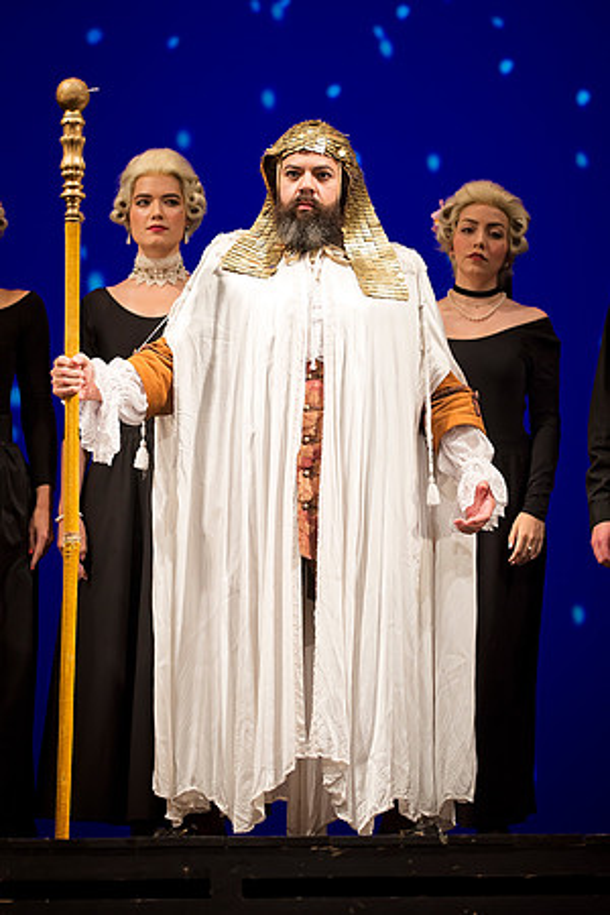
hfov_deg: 6.9
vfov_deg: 10.3
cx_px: 305
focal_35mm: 200
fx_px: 5083
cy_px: 458
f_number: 6.7
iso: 1250
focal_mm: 200
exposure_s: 1/200
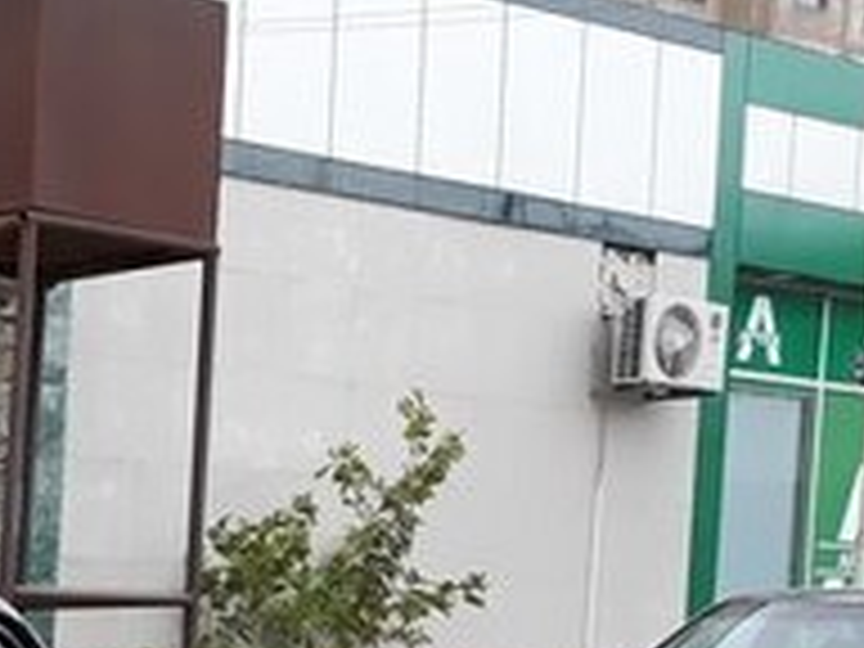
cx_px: -414
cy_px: 893
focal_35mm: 93
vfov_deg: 15.0
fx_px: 2321
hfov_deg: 18.7
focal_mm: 3.71
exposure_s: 1/100
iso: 64
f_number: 1.7
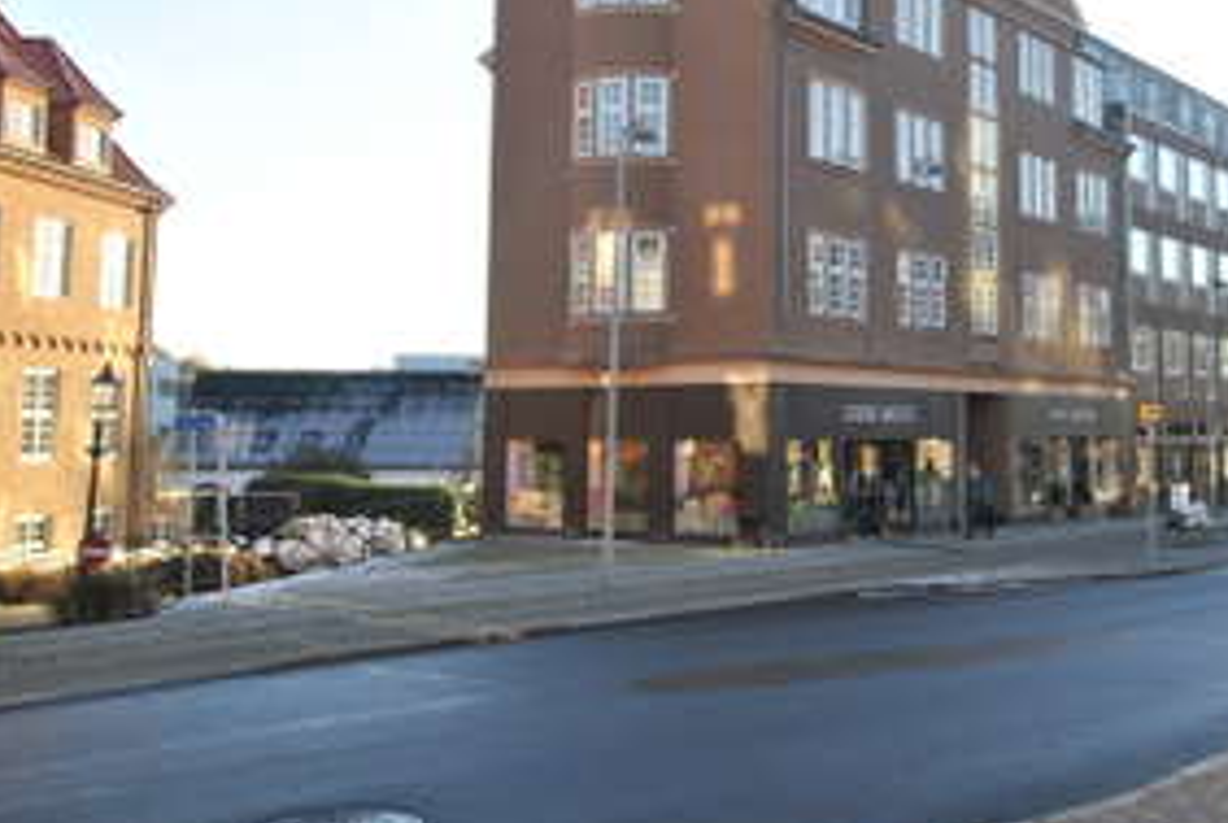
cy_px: 244
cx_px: 862
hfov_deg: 39.6
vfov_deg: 27.4
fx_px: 1674
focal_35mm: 49
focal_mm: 22
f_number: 9
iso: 200
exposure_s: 1/100
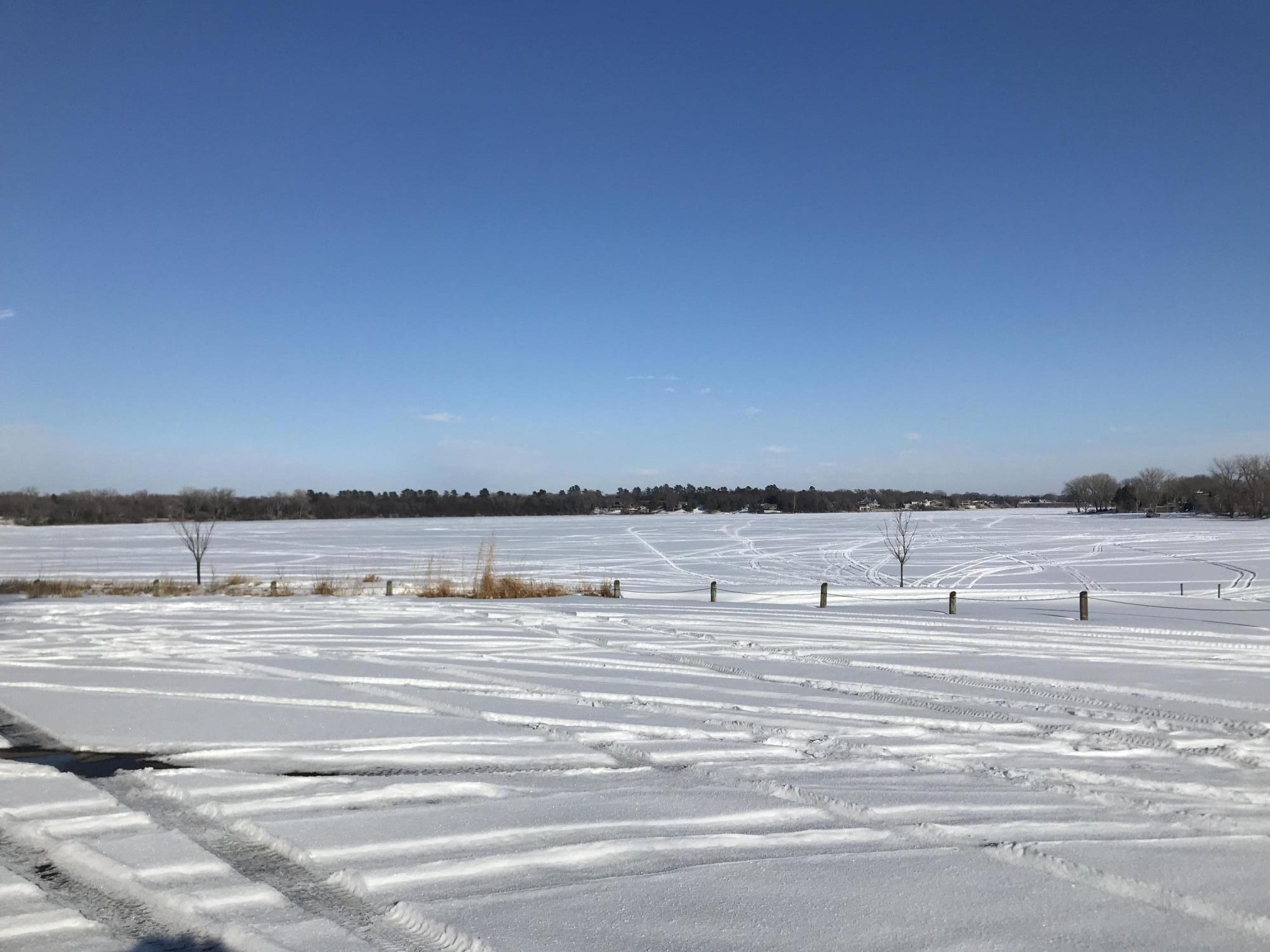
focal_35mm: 28
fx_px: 1027
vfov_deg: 49.7
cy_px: 476
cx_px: 635
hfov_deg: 63.4
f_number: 1.8
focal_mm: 3.99
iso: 20
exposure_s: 1/8000
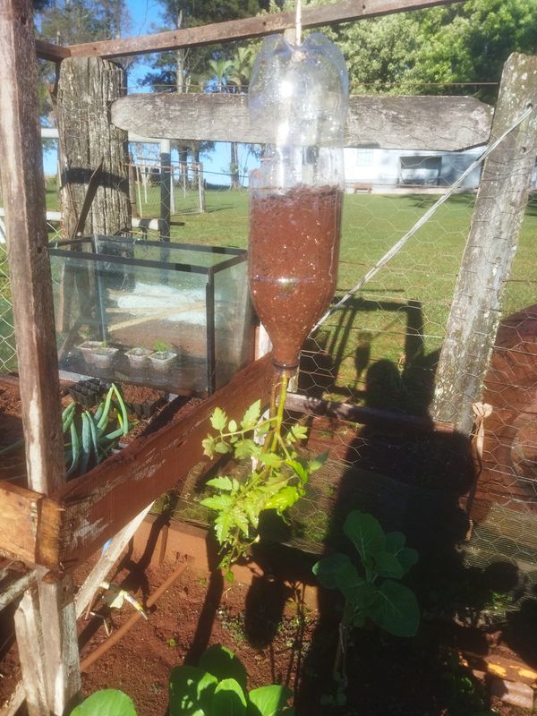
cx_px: 268
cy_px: 358
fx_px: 558
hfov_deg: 51.4
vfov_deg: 65.3
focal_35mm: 27
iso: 101
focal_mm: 4.71
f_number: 1.79
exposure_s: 1/1466
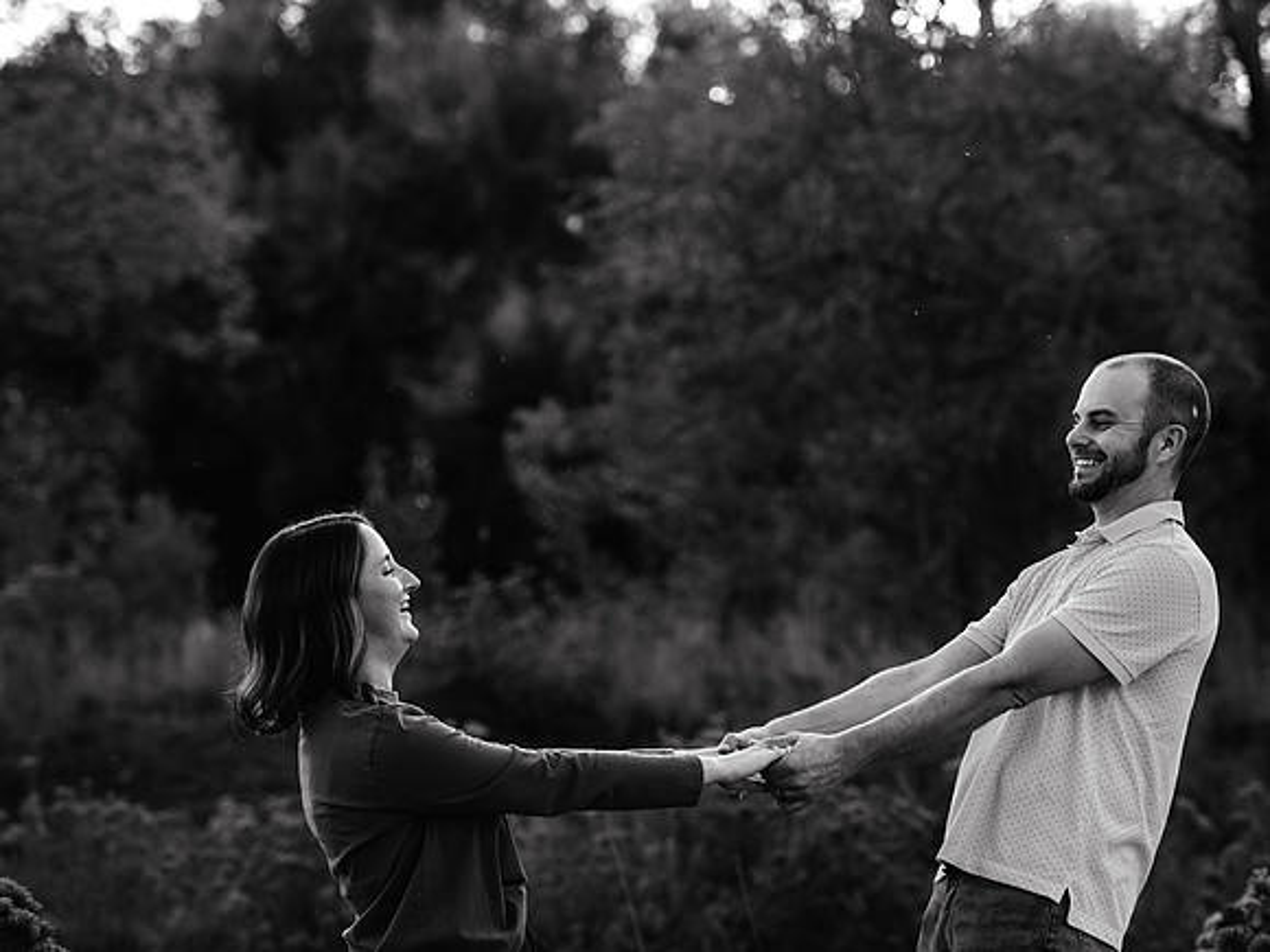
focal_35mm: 120
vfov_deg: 12.3
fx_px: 4407
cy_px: 476
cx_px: 635
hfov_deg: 16.4
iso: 160
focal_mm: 111
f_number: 4
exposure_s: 1/160
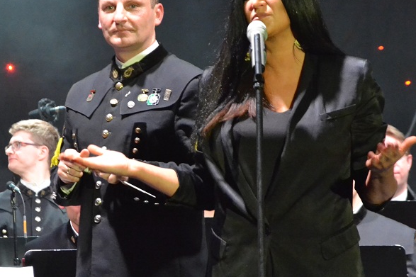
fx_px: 2480
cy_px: 112
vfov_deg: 6.4
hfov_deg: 9.6
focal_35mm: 215
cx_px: 181
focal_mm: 105
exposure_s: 1/80
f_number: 5.6
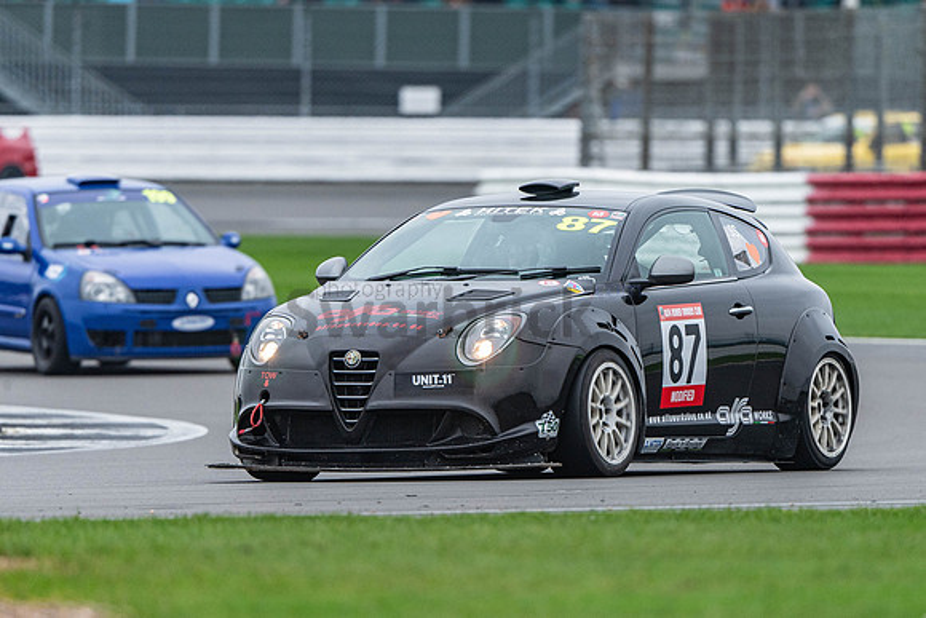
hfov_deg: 3.2
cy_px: 382
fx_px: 16453
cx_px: 592
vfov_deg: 2.2
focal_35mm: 640
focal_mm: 500
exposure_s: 1/640
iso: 1000
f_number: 5.6
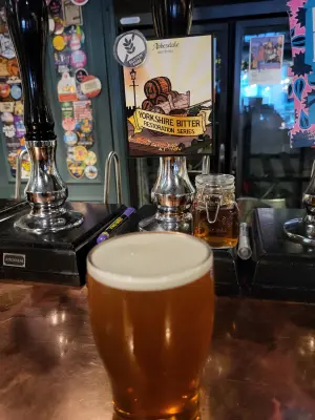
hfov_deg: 53.1
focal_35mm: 26
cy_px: 210
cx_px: 158
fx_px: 315
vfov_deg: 67.3
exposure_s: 1/25
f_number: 1.8
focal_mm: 5.4
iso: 800
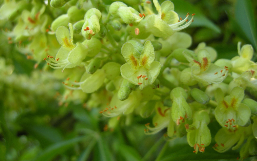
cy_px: 66
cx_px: 126
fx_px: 266
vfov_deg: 33.5
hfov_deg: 51.5
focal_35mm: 38
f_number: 2.7
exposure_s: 1/52.8
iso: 75
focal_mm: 7.5
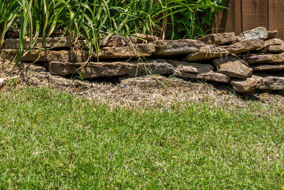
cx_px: -39
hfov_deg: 25.1
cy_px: -67
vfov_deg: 17.2
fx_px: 584
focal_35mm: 74
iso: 800
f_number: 9.5
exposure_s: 1/200
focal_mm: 27
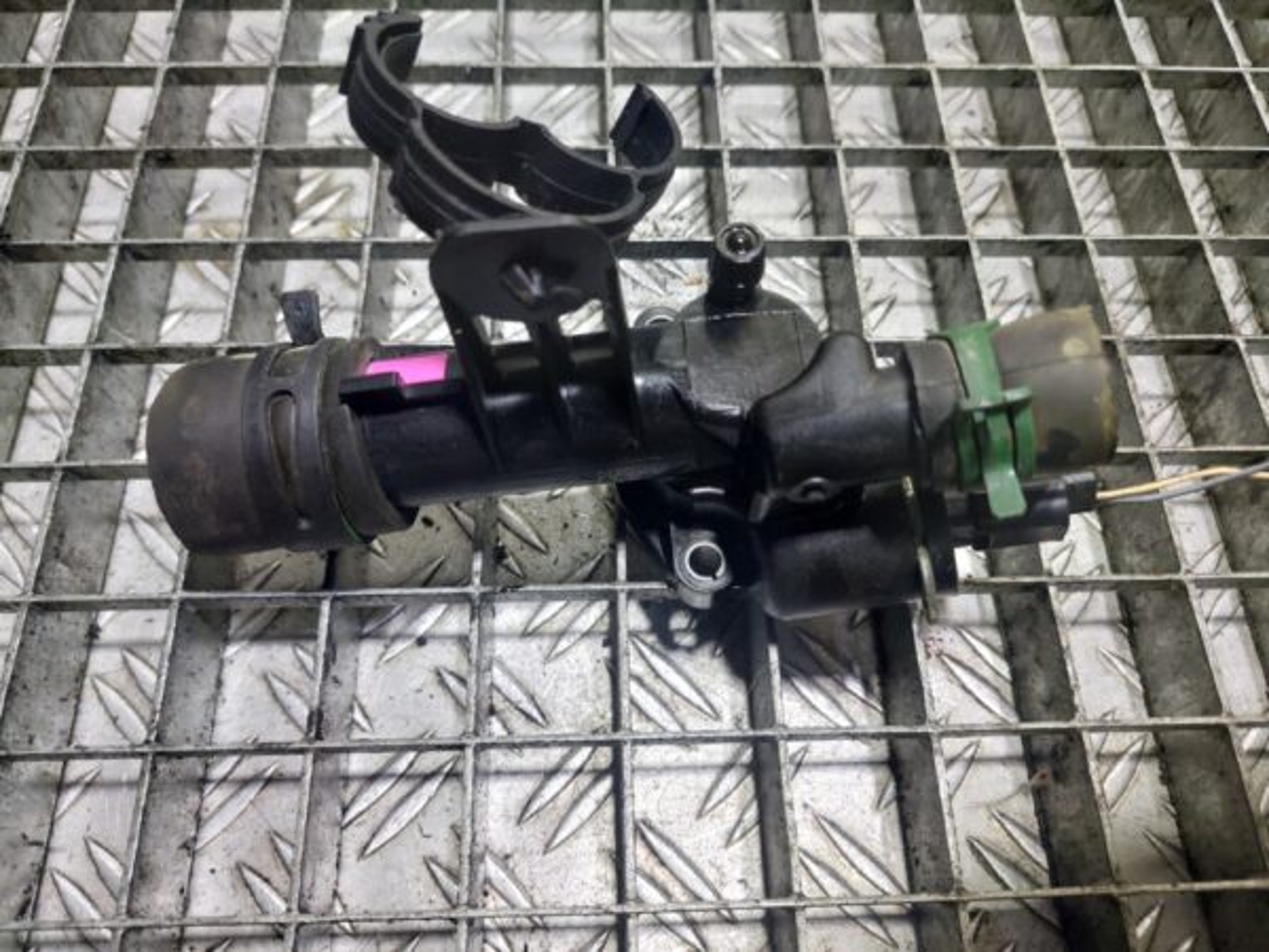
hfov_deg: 69.4
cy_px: 476
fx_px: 916
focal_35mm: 25
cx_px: 634
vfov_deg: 54.9
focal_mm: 5.23
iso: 125
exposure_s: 1/50
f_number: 1.8
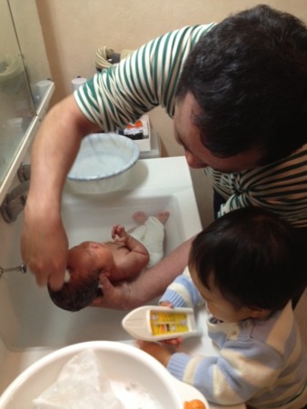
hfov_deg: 40.7
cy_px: 204
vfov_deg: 52.6
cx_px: 154
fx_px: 413
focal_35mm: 35
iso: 160
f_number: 2.4
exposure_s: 1/20
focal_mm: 4.28
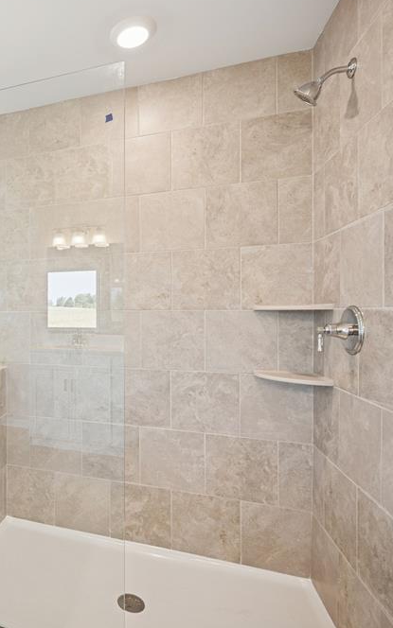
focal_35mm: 22
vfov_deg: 79.6
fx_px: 377
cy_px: 309
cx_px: 14
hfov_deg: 47.3
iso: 80
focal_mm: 14
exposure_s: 1/2.5
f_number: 9
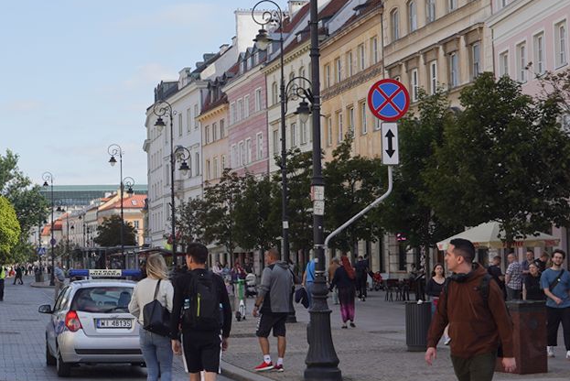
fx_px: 1220
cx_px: 95
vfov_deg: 17.7
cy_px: 193
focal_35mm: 77
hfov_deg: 25.7
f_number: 16
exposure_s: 1/100
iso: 100
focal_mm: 24
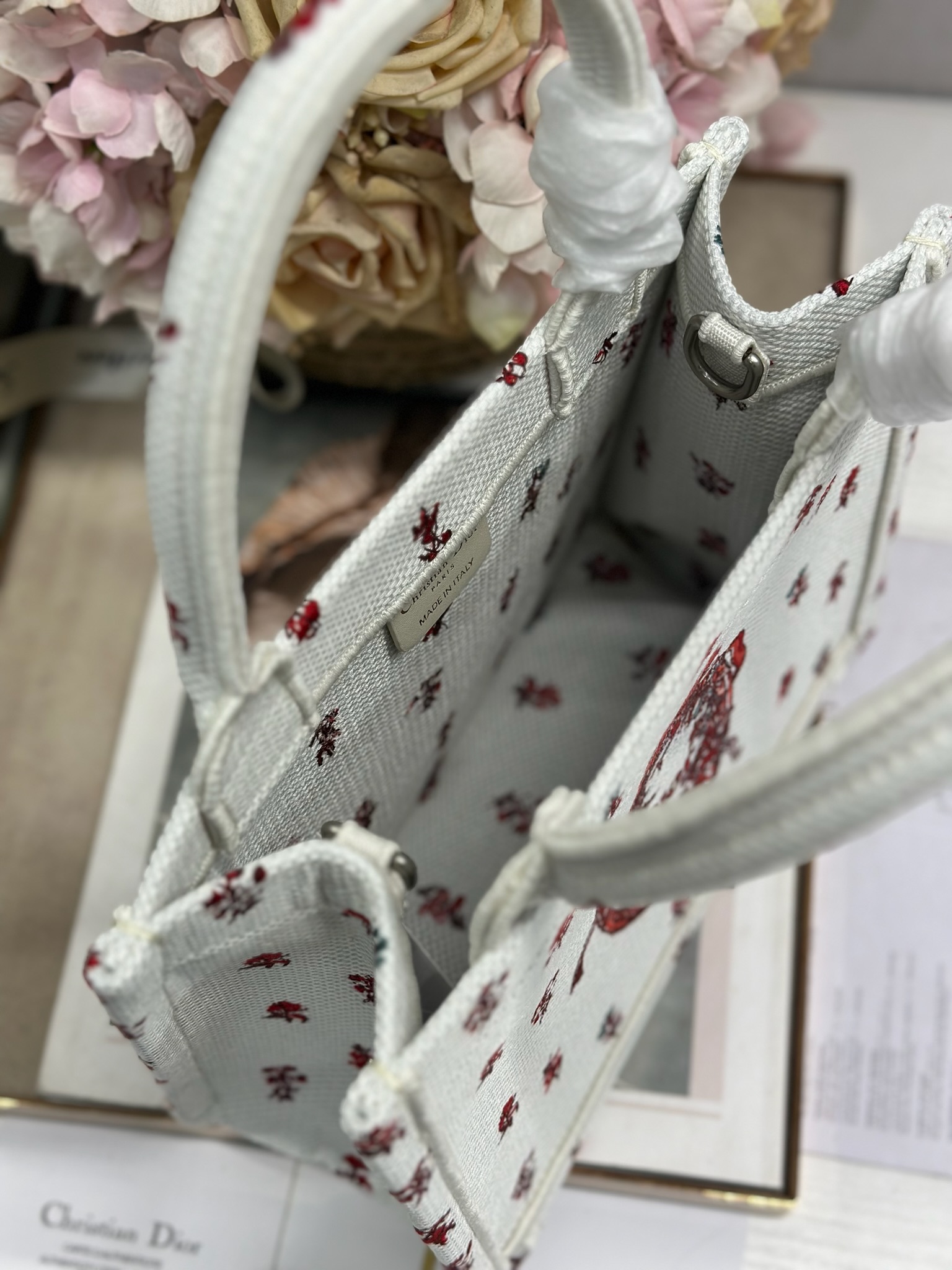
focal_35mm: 48
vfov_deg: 39.7
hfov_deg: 30.3
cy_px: 635
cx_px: 476
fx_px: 1760
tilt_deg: -64.5
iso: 80
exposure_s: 1/499
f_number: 1.78
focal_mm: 6.86
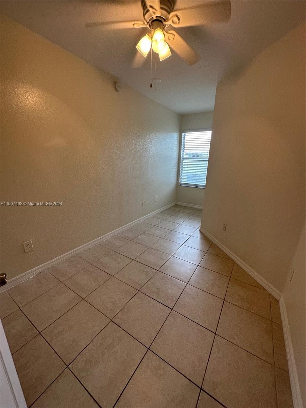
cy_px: 204
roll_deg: -1.3
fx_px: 165
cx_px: 153
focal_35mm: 14
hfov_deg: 85.7
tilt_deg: -16.7
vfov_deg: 102.1
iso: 160
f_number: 2.2
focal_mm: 2.22
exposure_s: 1/120
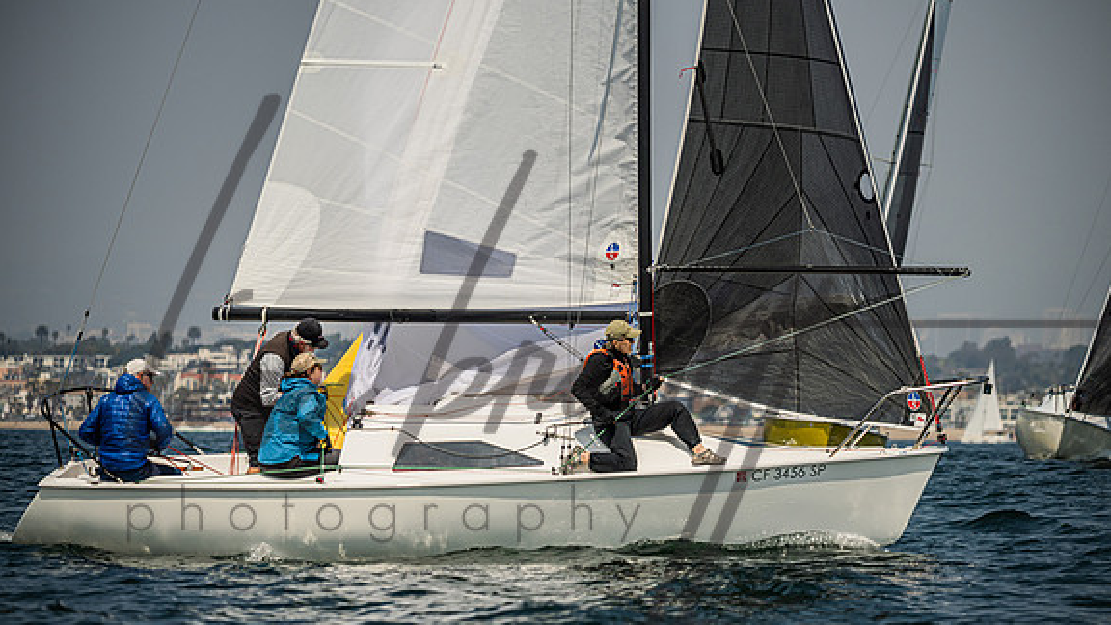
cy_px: 369
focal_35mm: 242
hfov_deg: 8.9
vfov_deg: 5.0
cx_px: 556
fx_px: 7129
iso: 200
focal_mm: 220
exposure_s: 1/4000
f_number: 5
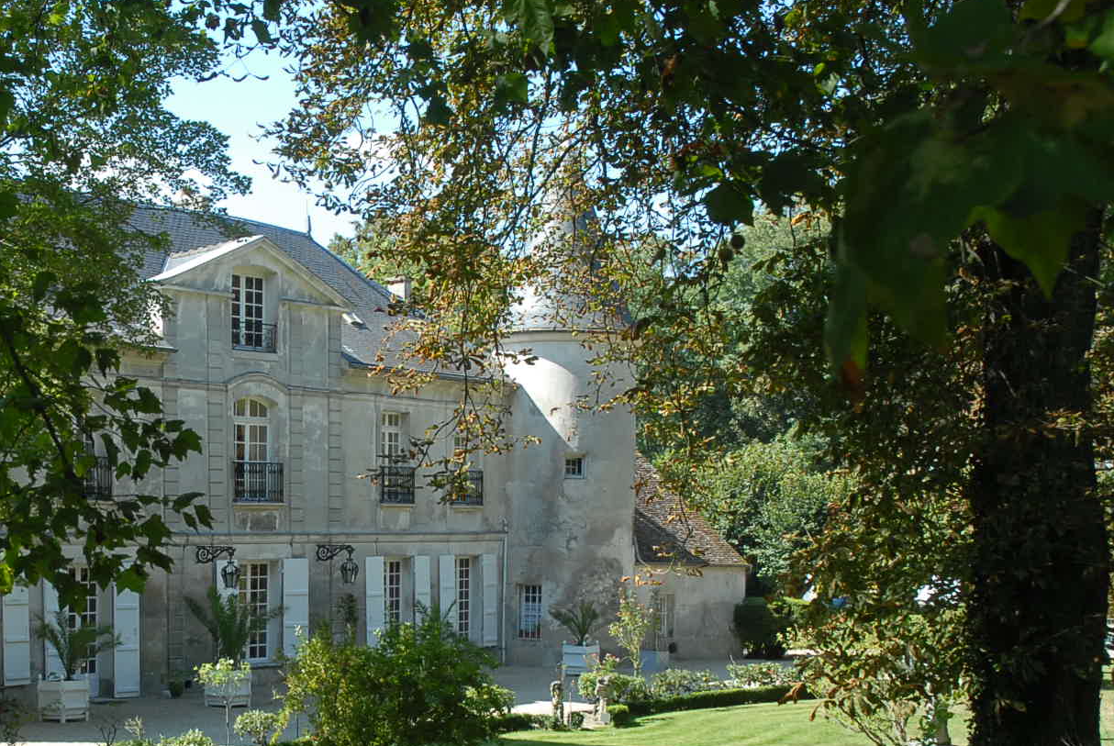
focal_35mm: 60
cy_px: 538
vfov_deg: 22.6
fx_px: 1853
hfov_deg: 32.6
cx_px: 227
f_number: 8
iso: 400
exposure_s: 1/250
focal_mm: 25
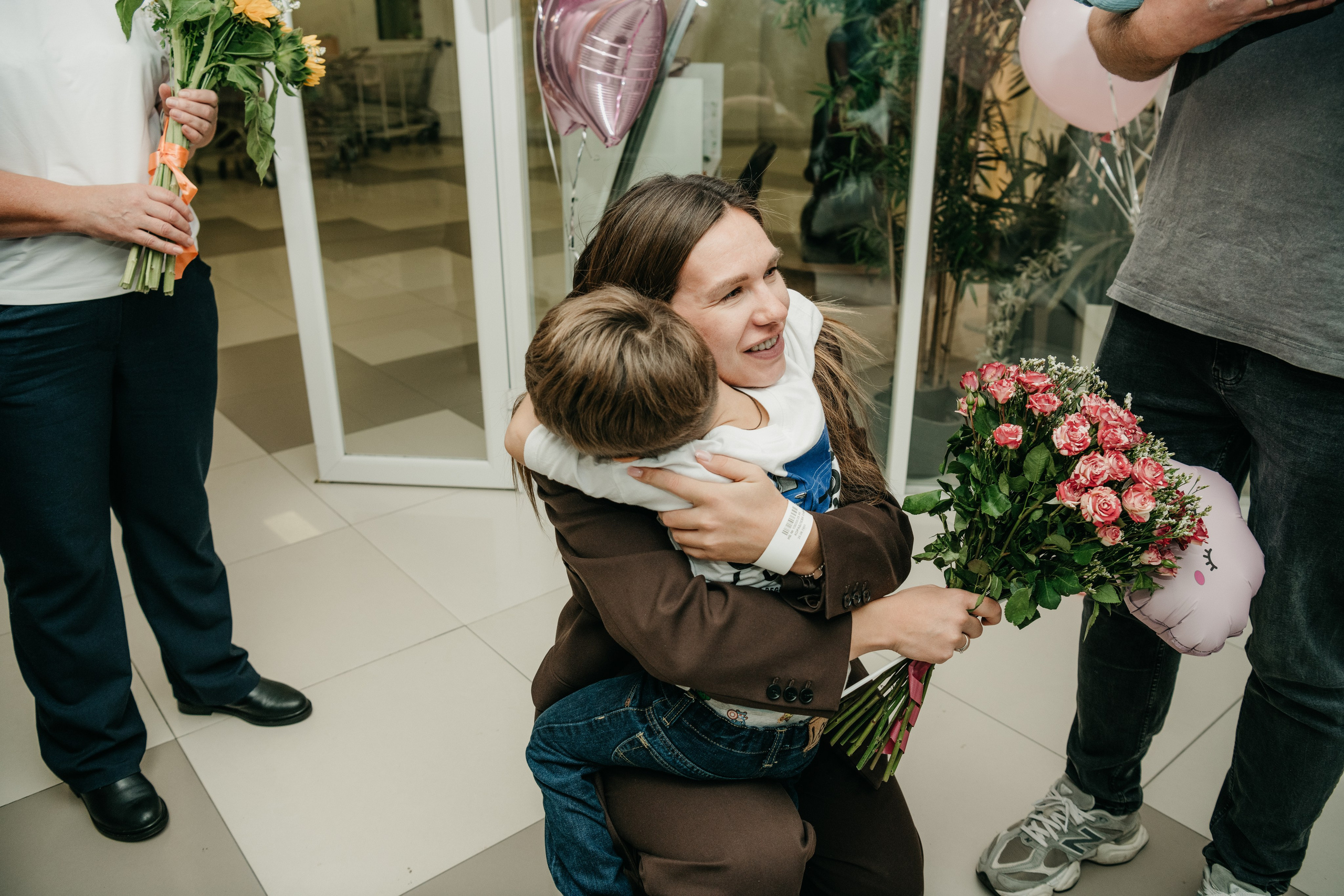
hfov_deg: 63.7
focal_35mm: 29
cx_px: 672
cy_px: 448
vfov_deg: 45.0
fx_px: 1083
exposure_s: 1/160
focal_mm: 29
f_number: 4.5
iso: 400
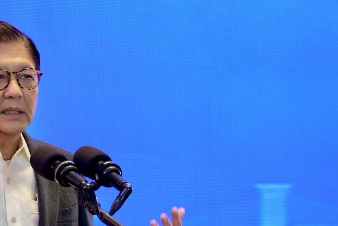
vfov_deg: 3.7
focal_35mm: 376
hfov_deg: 5.5
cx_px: 55
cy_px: 159
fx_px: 3530
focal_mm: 140
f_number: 2.8
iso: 400
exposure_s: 1/30
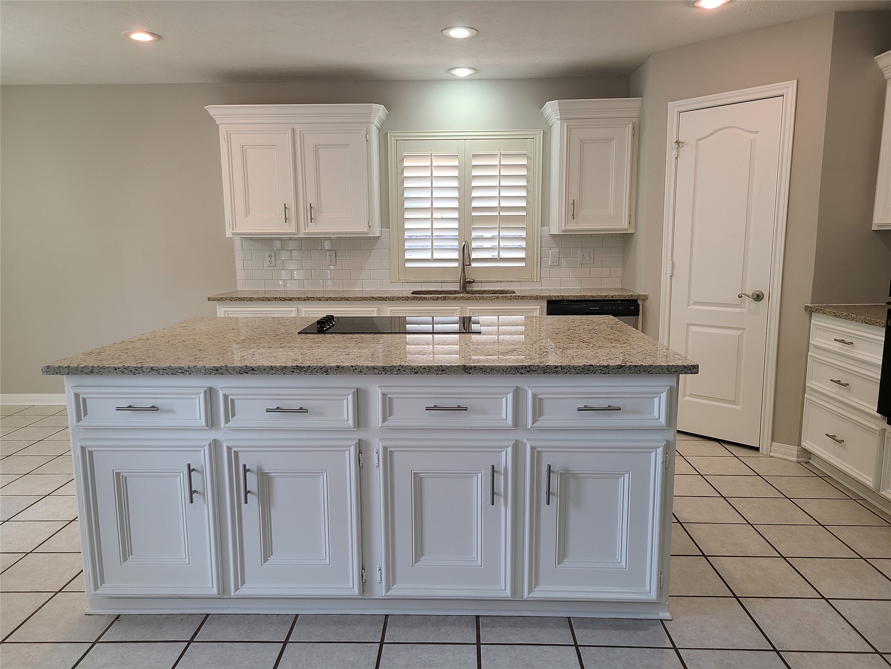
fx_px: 669
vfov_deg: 53.1
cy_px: 334
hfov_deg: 67.3
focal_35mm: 26
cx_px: 446
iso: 50
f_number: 1.8
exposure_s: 1/60
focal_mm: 5.4
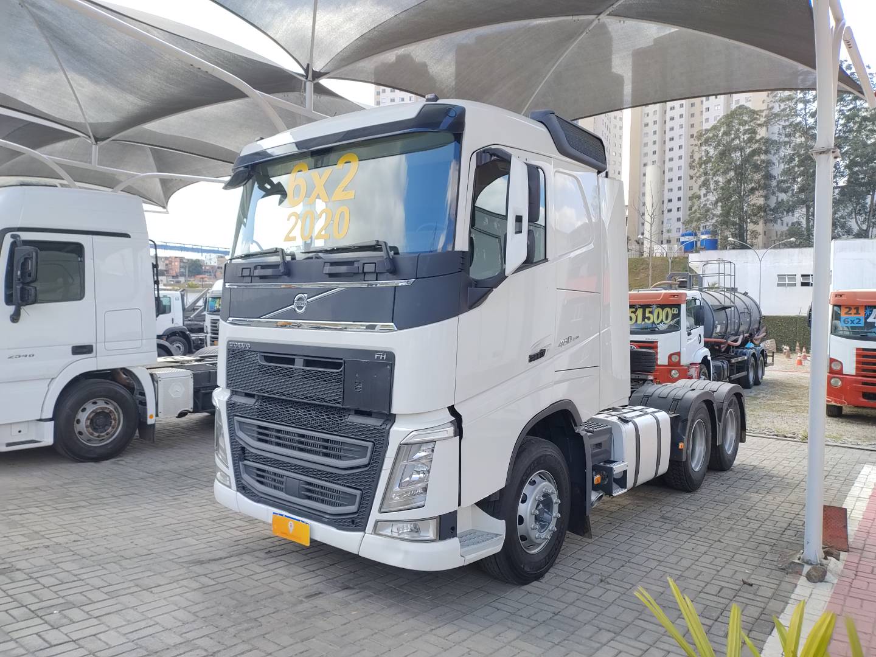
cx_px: 438
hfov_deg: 69.4
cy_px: 328
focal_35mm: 25
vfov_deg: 54.9
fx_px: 633
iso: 100
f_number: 1.7
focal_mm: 4.71
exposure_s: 1/128
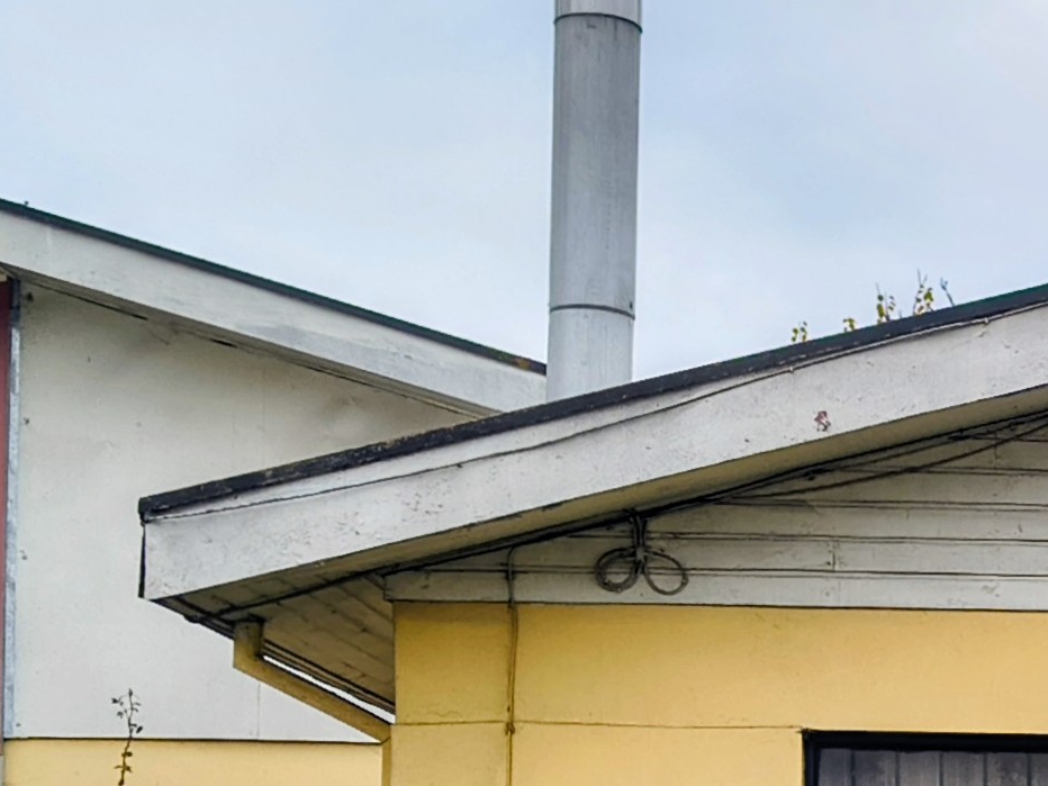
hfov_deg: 17.5
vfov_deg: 13.8
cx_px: 1371
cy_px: 890
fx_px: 3179
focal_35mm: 105
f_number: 1.8
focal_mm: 5.56
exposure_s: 1/284
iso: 100
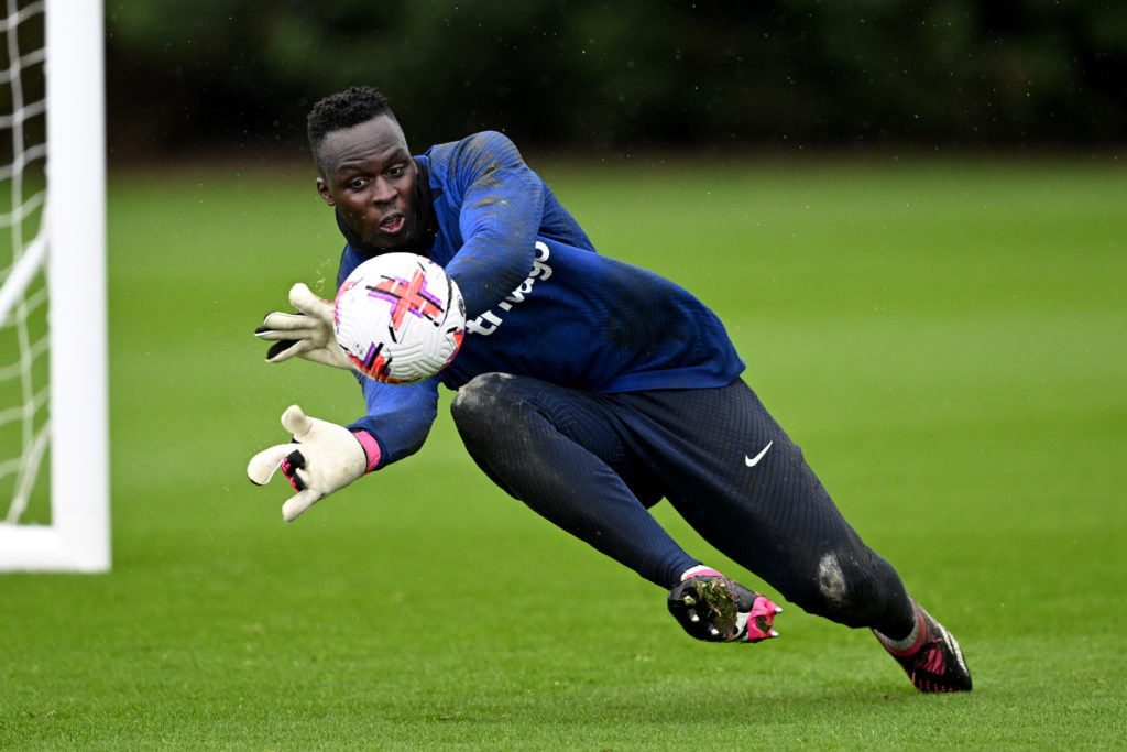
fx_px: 12523
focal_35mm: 400
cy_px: 376
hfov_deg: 5.2
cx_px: 564
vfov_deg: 3.4
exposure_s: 1/2000
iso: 1600
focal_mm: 400
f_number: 2.8
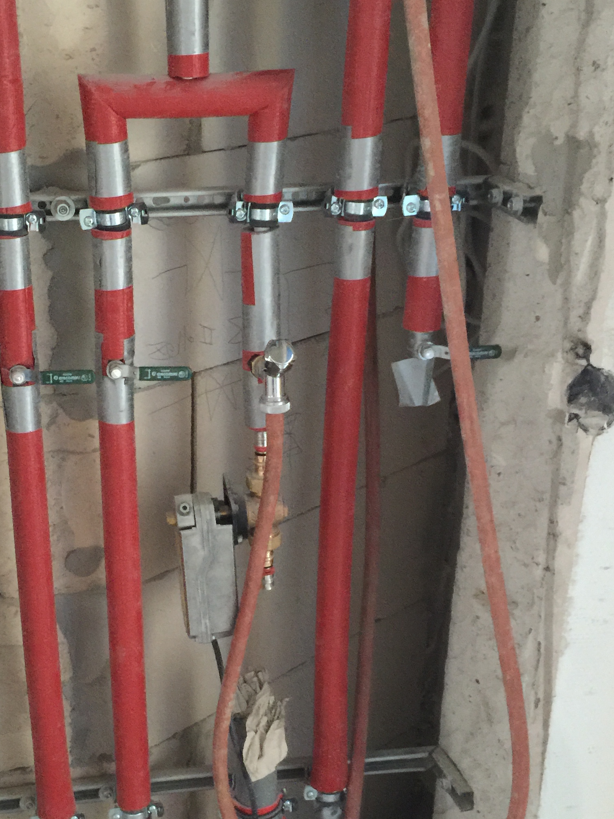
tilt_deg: -24.2
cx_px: 179
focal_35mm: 47
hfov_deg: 30.5
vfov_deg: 40.4
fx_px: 1112
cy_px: 460
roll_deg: -0.1
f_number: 2.2
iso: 100
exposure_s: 1/4
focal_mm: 4.15
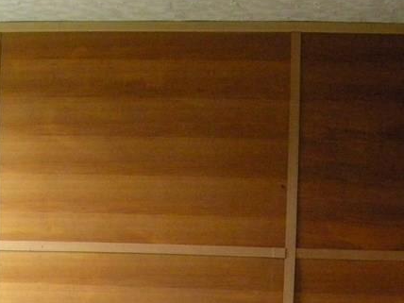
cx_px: 94
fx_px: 782
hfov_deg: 28.5
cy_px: 274
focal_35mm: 67
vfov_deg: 21.4
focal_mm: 5
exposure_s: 1/81.7
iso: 800
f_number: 3.5
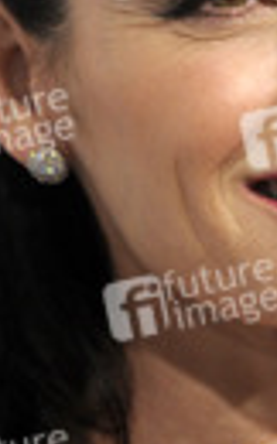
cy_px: 44
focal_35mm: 706
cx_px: 236
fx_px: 8546
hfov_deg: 1.9
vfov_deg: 3.0
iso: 1600
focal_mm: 200
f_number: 3.5
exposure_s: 1/200
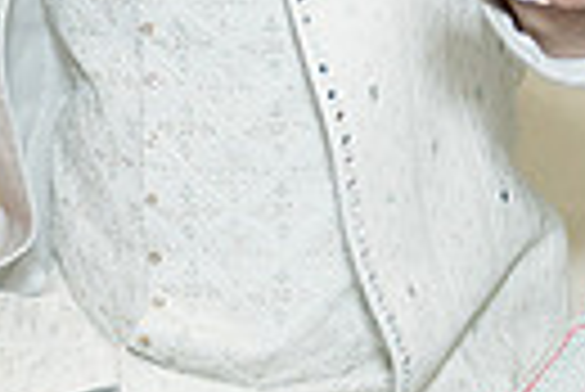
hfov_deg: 12.9
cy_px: -79
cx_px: -58
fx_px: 2538
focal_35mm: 156
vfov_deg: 8.7
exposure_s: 1/250
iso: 500
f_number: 2.8
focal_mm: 35
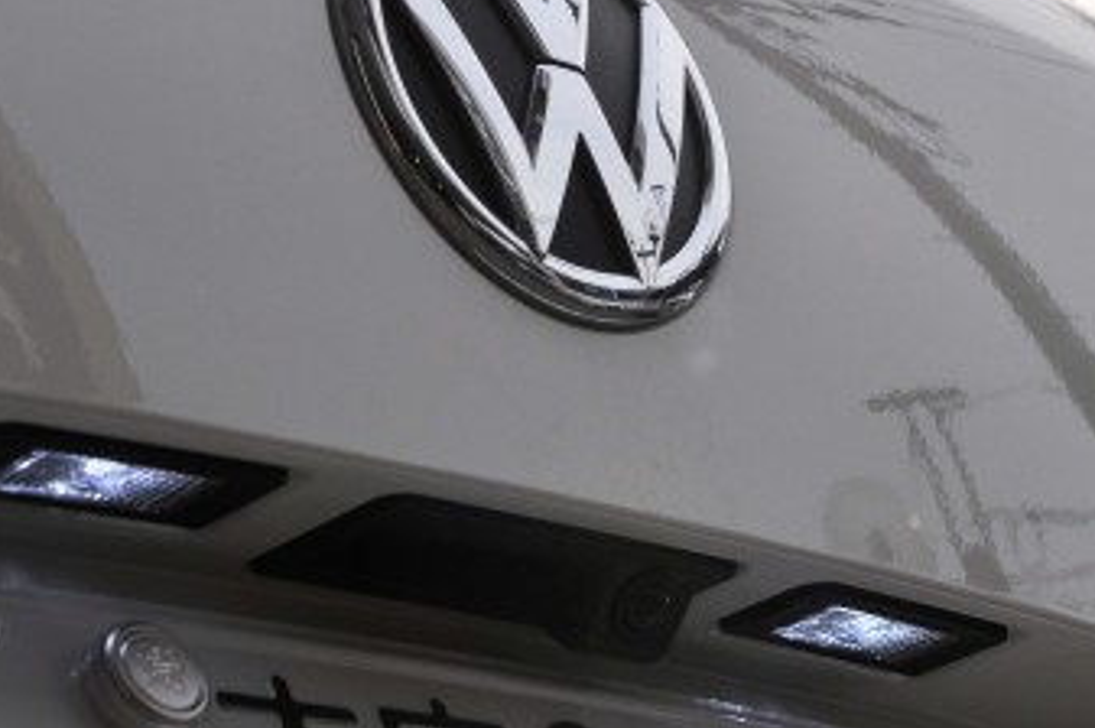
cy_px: 112
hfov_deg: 11.9
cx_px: 777
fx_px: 5226
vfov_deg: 7.9
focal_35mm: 172
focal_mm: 66
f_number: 13
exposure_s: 1/640
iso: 200
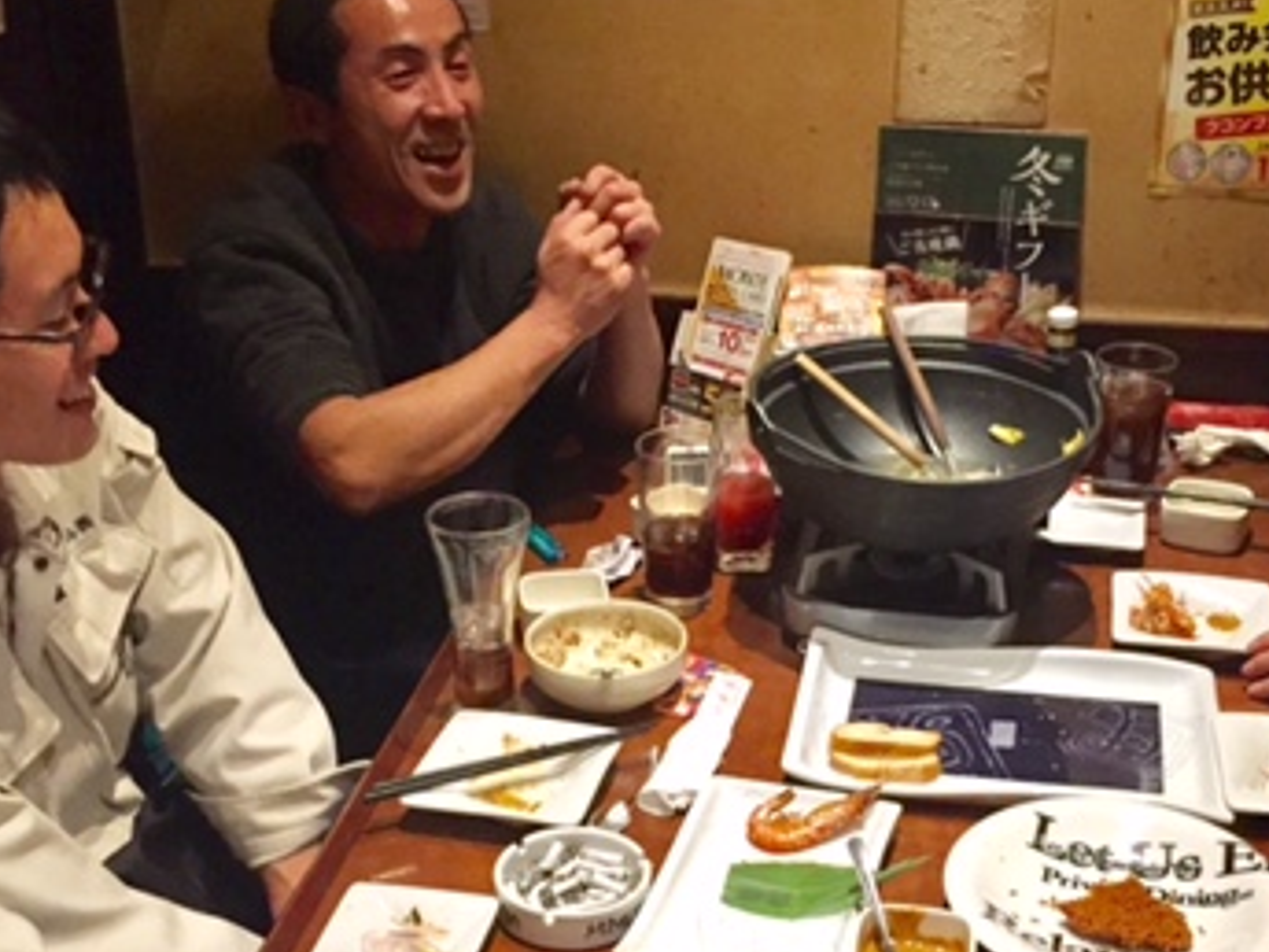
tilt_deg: -26.4
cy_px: 605
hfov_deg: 35.5
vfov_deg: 26.9
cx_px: 671
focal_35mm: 54
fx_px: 1980
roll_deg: -0.4
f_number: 2.2
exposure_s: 1/30
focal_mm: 4.15
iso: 250
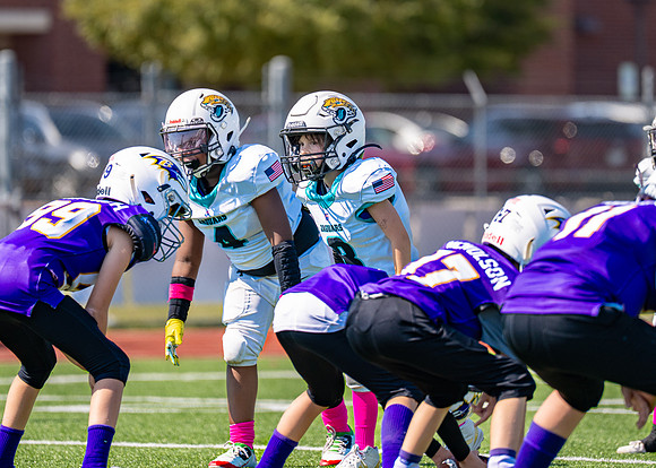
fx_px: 6455
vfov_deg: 4.2
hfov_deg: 5.8
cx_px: 336
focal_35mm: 347
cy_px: 139
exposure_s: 1/1600
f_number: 2.8
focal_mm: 200
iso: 100
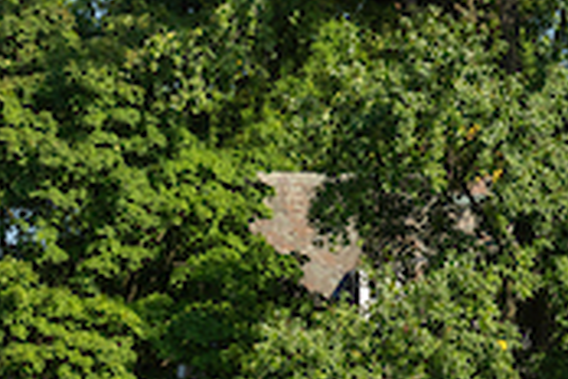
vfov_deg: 5.7
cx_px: -382
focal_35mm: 241
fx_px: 3802
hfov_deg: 8.3
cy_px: 203
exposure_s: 1/200
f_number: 18
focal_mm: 70
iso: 500
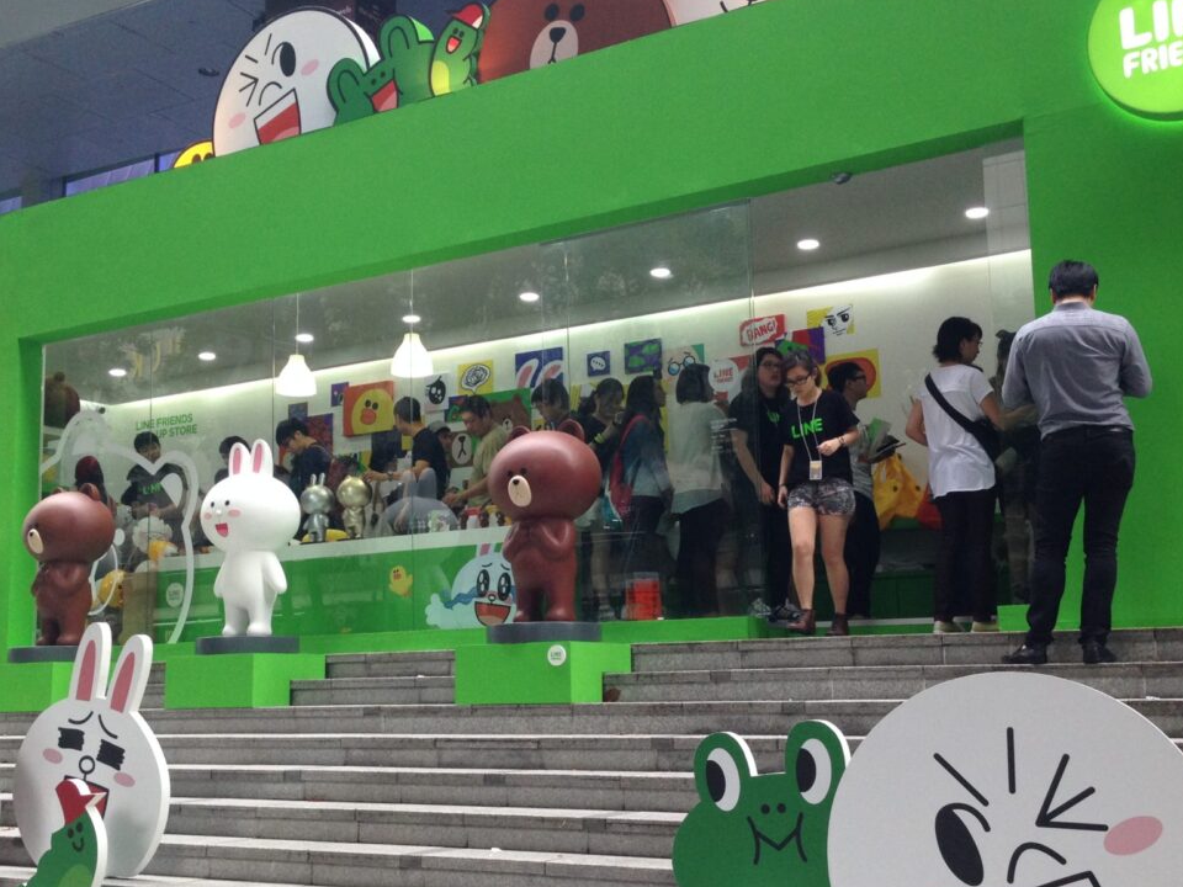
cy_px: 463
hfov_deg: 42.9
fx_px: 1504
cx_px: 571
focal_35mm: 44
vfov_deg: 32.9
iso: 100
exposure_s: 1/120
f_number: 2.4
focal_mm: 4.12
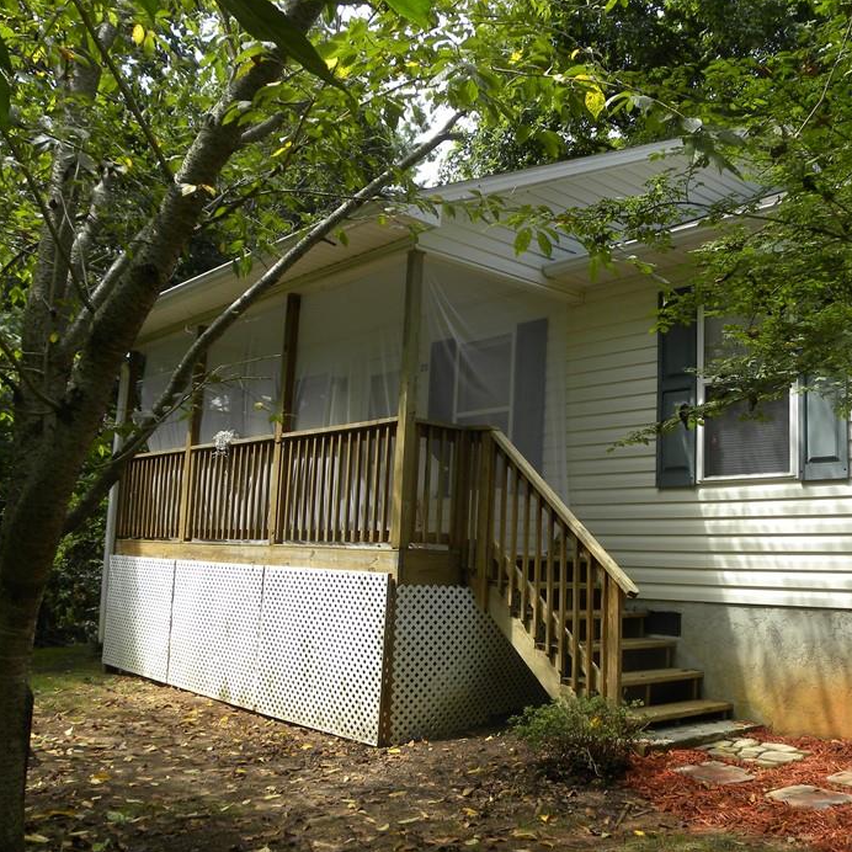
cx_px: 547
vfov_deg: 48.4
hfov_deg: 47.9
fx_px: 947
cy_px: 421
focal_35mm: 34
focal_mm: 4.6
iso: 64
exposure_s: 1/154
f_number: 4.5
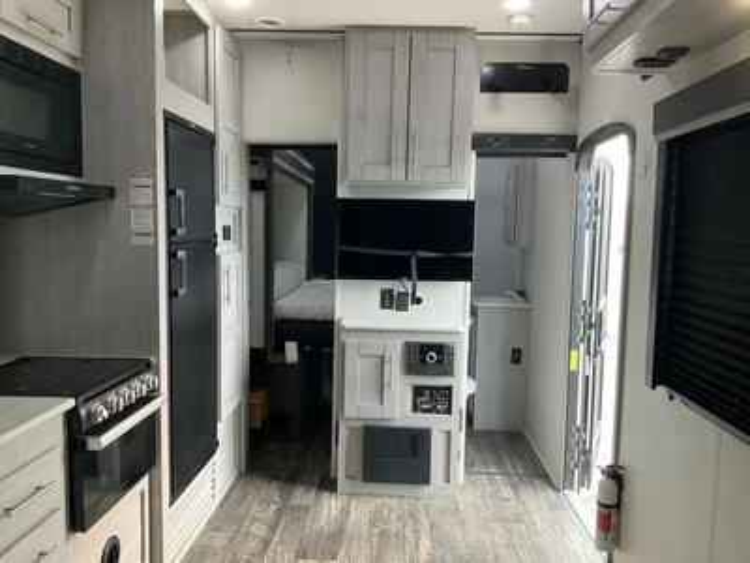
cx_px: 375
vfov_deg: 48.2
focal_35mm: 29
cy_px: 282
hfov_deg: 61.7
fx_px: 628
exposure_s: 1/60
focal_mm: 3
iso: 80
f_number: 1.8
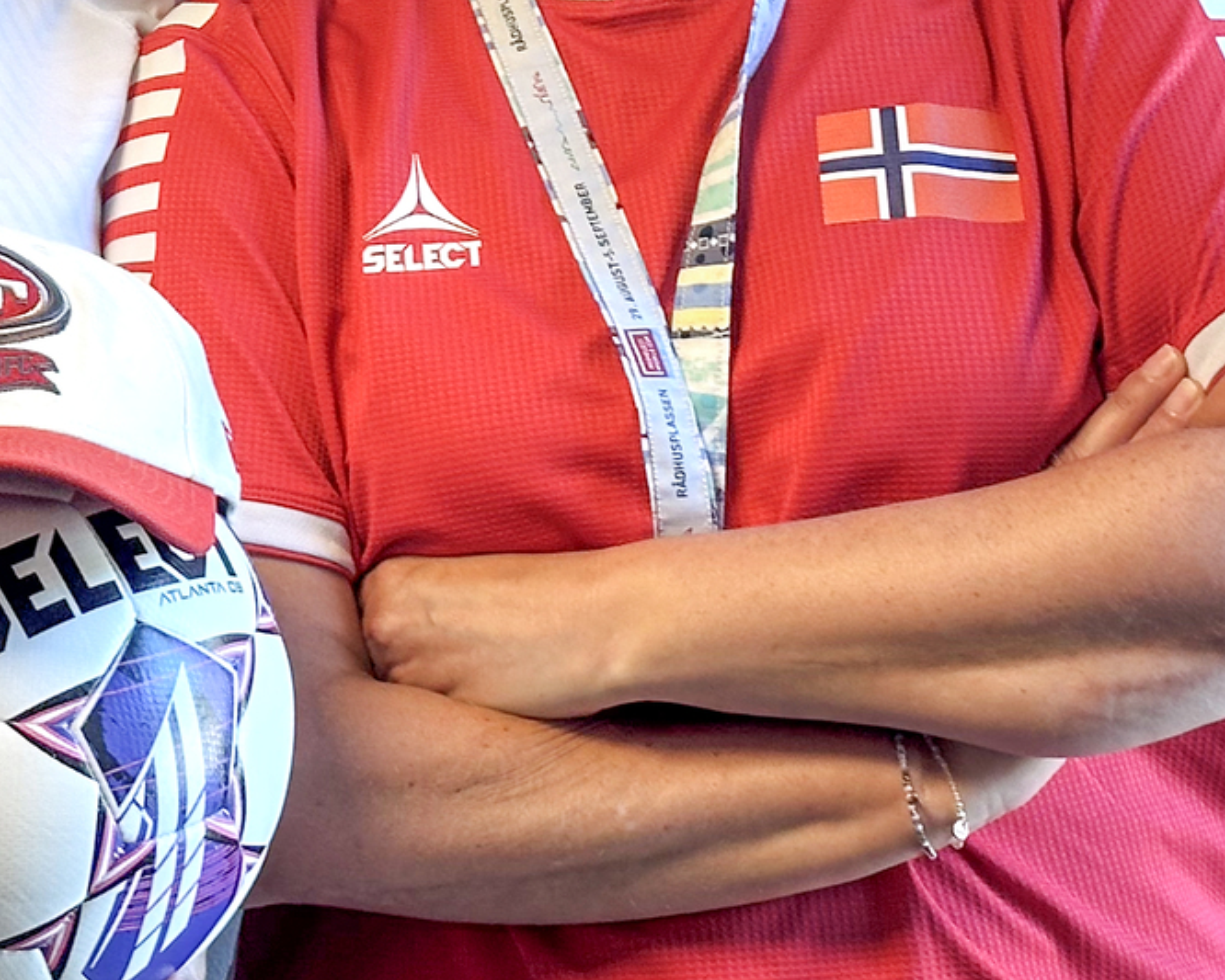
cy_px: 42
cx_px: 107
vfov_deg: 11.3
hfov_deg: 14.1
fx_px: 4895
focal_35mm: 135
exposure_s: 1/50
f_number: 1.8
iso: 64
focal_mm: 6.86
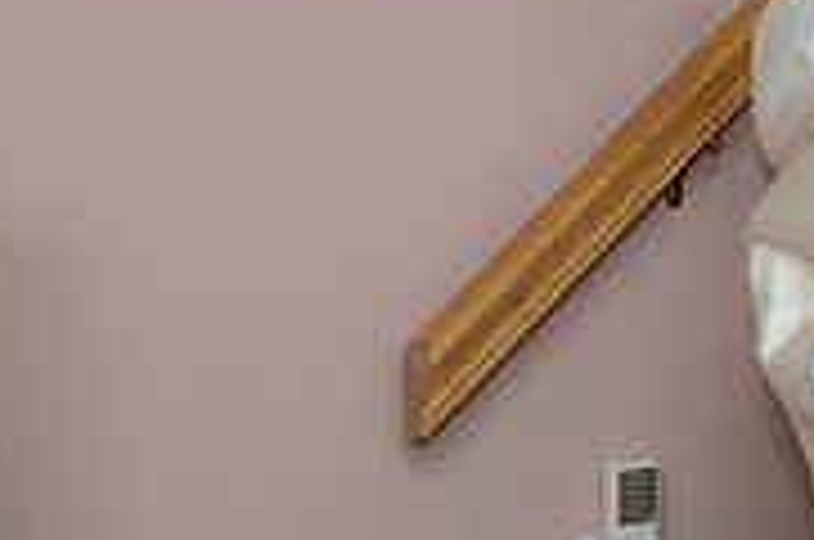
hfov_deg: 17.0
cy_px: -212
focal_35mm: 111
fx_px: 2496
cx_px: 1174
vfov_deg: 11.9
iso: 640
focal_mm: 23
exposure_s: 1/125
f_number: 4.5
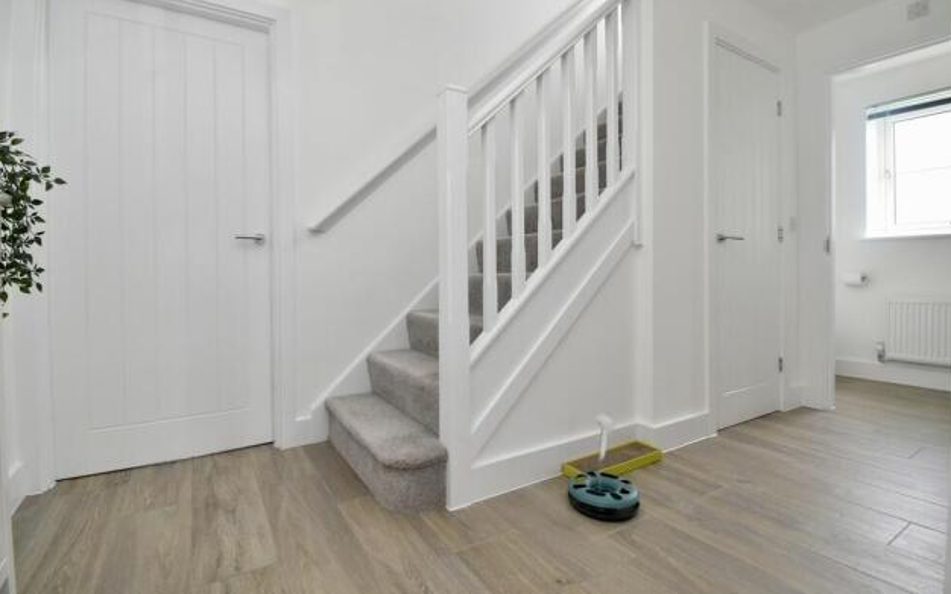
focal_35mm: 16
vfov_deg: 71.2
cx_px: 458
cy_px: 280
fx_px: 415
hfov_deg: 97.8
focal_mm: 10
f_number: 7.1
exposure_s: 1/60
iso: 800
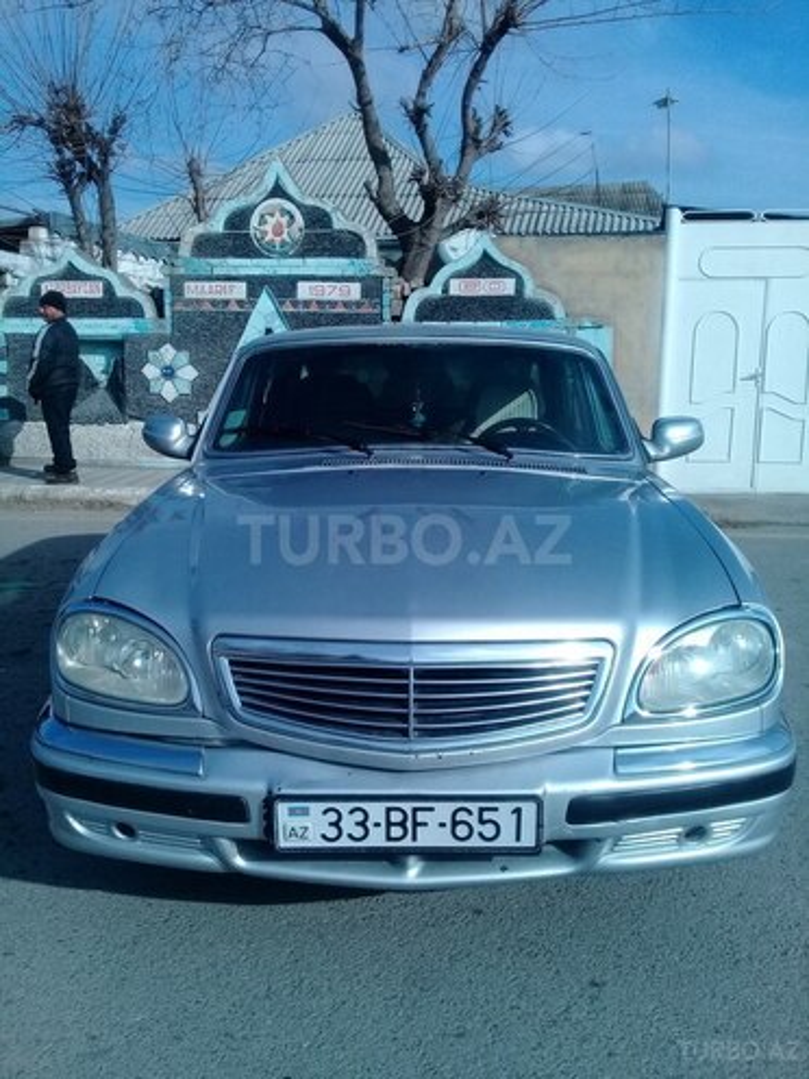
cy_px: 540
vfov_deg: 58.4
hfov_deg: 45.4
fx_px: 966
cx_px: 404
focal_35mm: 31
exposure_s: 1/2304
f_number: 2.2
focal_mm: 3.3
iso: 64
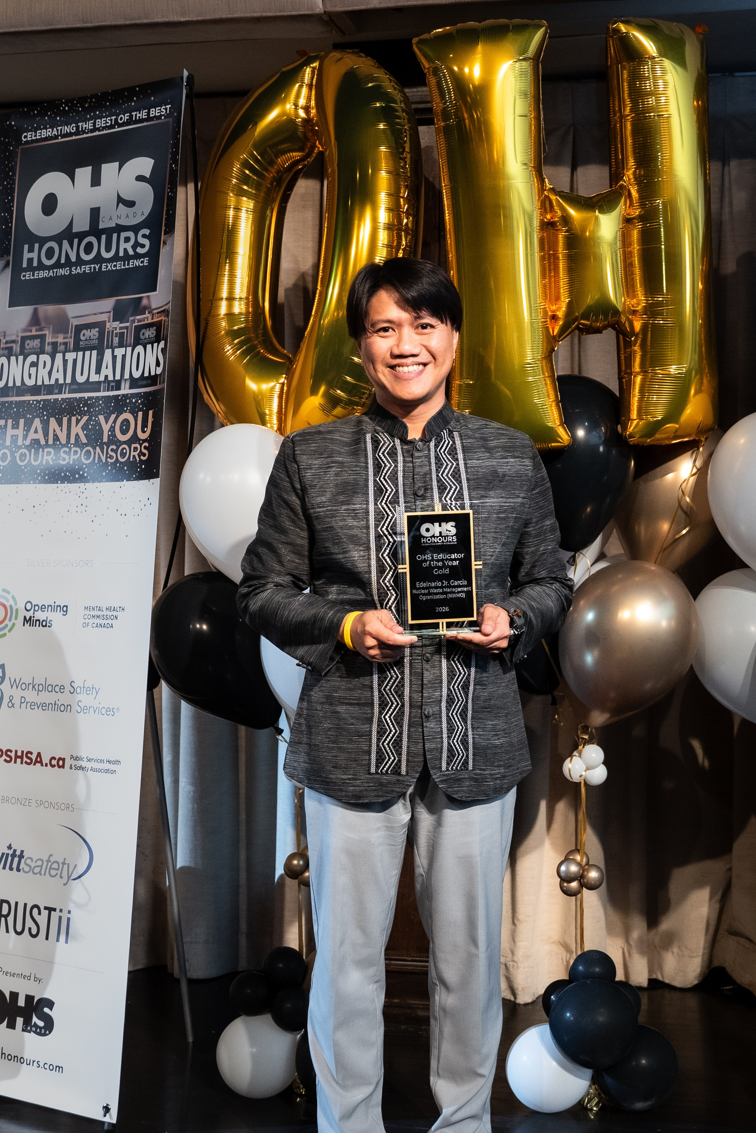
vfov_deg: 35.0
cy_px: 613
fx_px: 1795
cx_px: 415
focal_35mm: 57
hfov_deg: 23.8
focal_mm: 27.4
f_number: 2.8
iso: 1600
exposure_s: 1/200
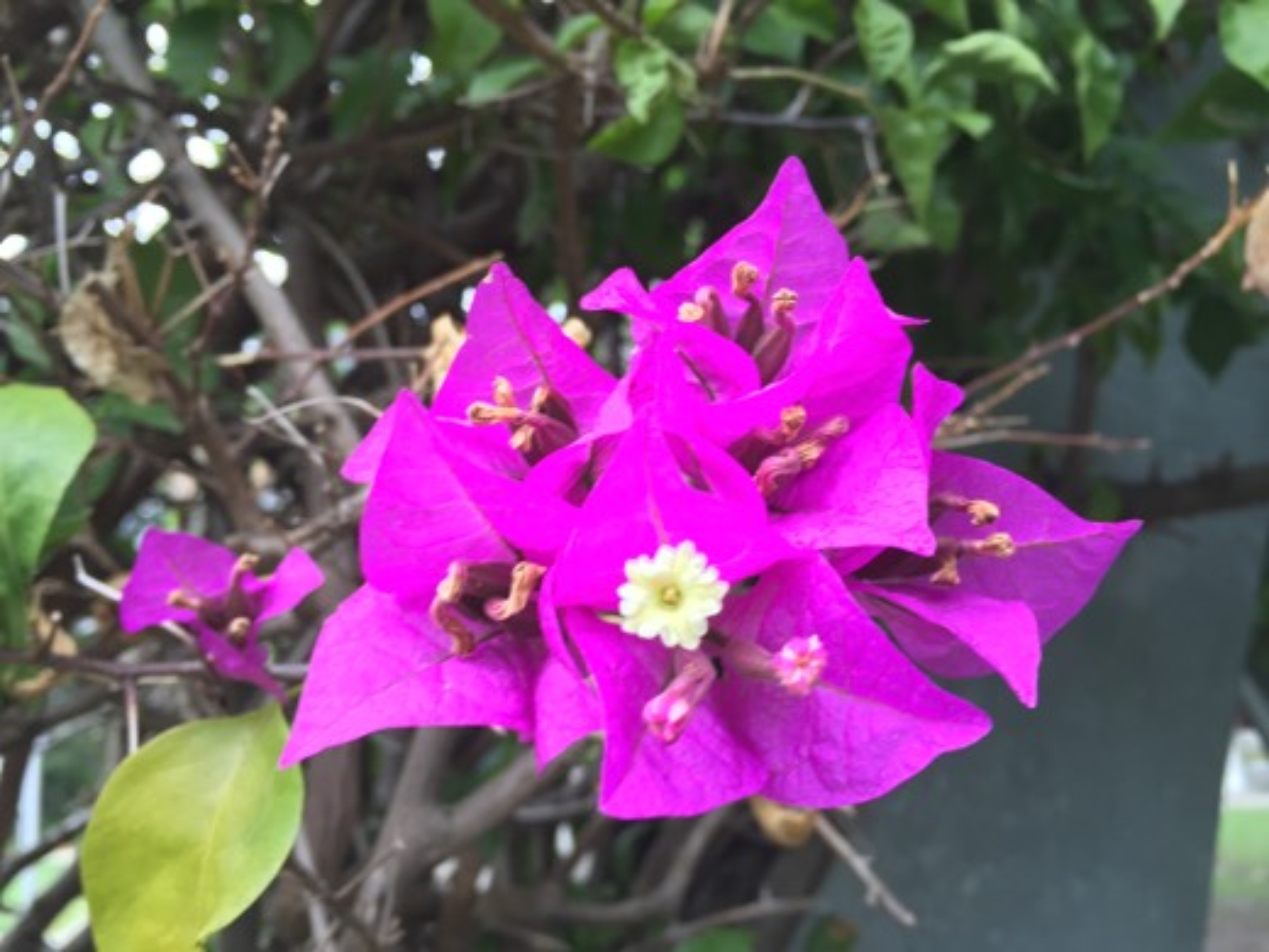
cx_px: 634
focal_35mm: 29
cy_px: 476
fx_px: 1063
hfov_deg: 61.7
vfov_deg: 48.2
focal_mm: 4.15
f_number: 2.2
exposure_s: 1/30
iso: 40
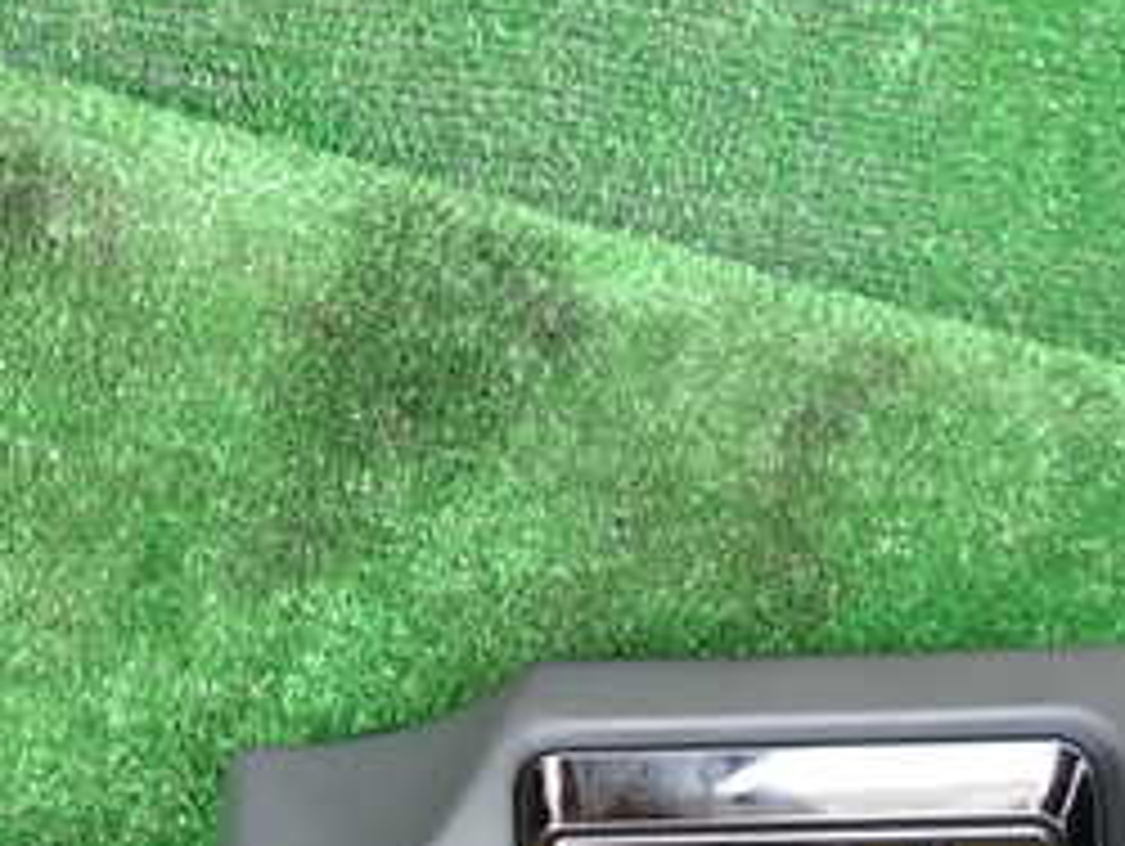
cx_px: 54
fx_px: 1952
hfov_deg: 30.3
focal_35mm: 60
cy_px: 990
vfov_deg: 22.7
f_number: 2
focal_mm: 4.5
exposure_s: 1/60
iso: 160
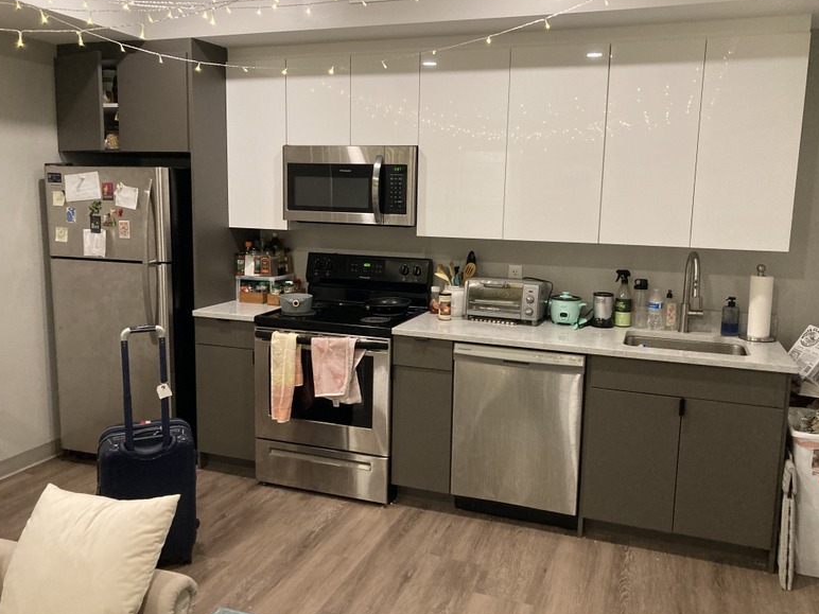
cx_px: 416
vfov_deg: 48.2
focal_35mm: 29
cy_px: 302
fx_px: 686
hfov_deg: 61.7
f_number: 1.8
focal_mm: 3.99
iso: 320
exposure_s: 1/60
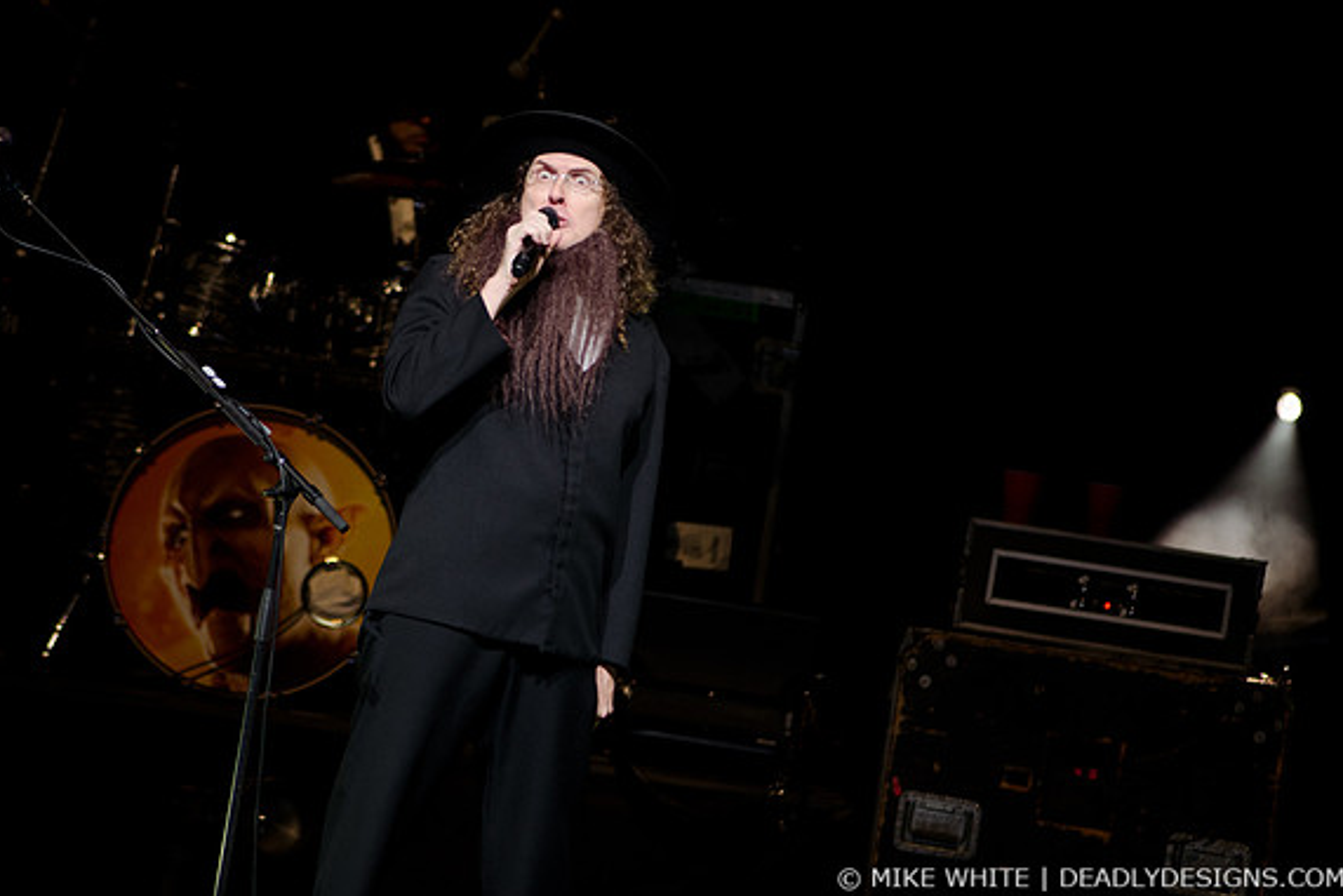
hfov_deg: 6.8
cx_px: 675
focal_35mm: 304
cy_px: 447
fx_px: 11343
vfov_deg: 4.5
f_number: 2.8
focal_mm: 200
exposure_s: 1/1000
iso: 1000
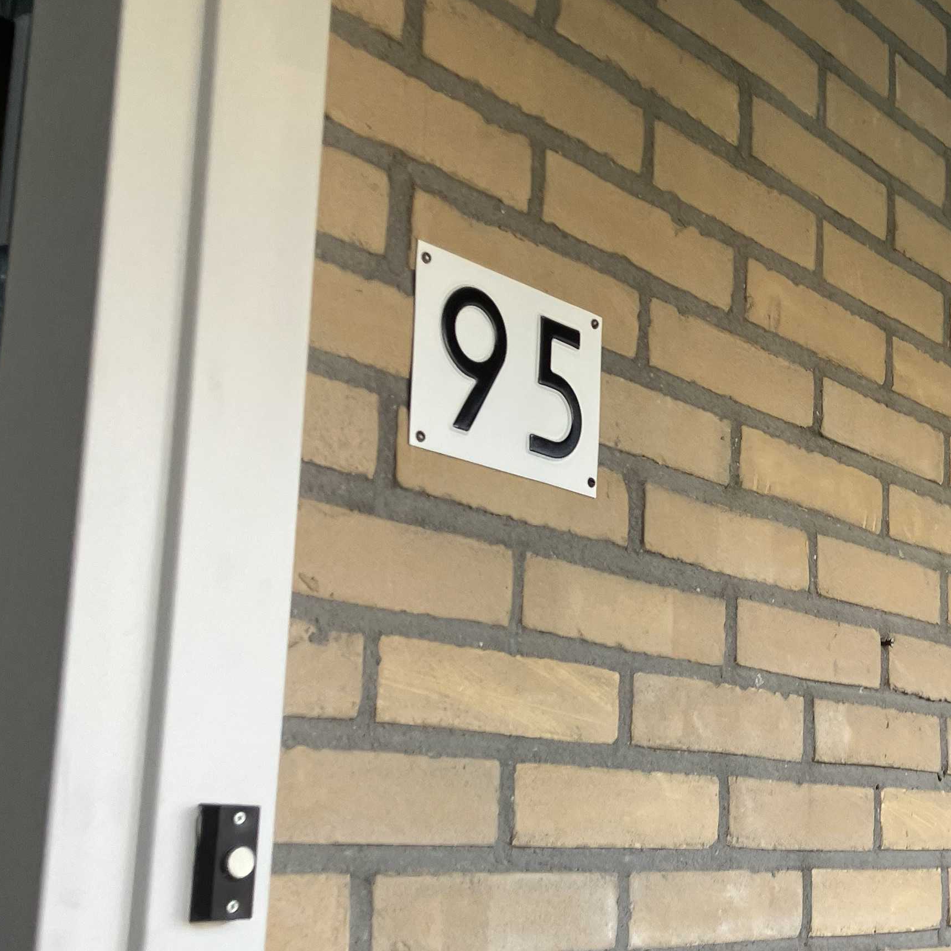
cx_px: 1102
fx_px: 1803
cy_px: 514
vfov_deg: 29.5
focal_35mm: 58
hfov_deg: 26.6
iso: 40
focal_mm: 3.99
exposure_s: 1/121
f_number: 1.8
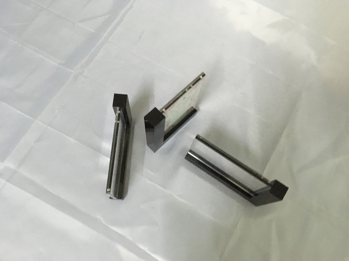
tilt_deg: -72.3
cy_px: 130
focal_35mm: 29
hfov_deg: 61.7
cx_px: 174
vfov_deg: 48.2
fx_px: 292
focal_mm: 4.15
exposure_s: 1/17
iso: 320
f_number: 2.2
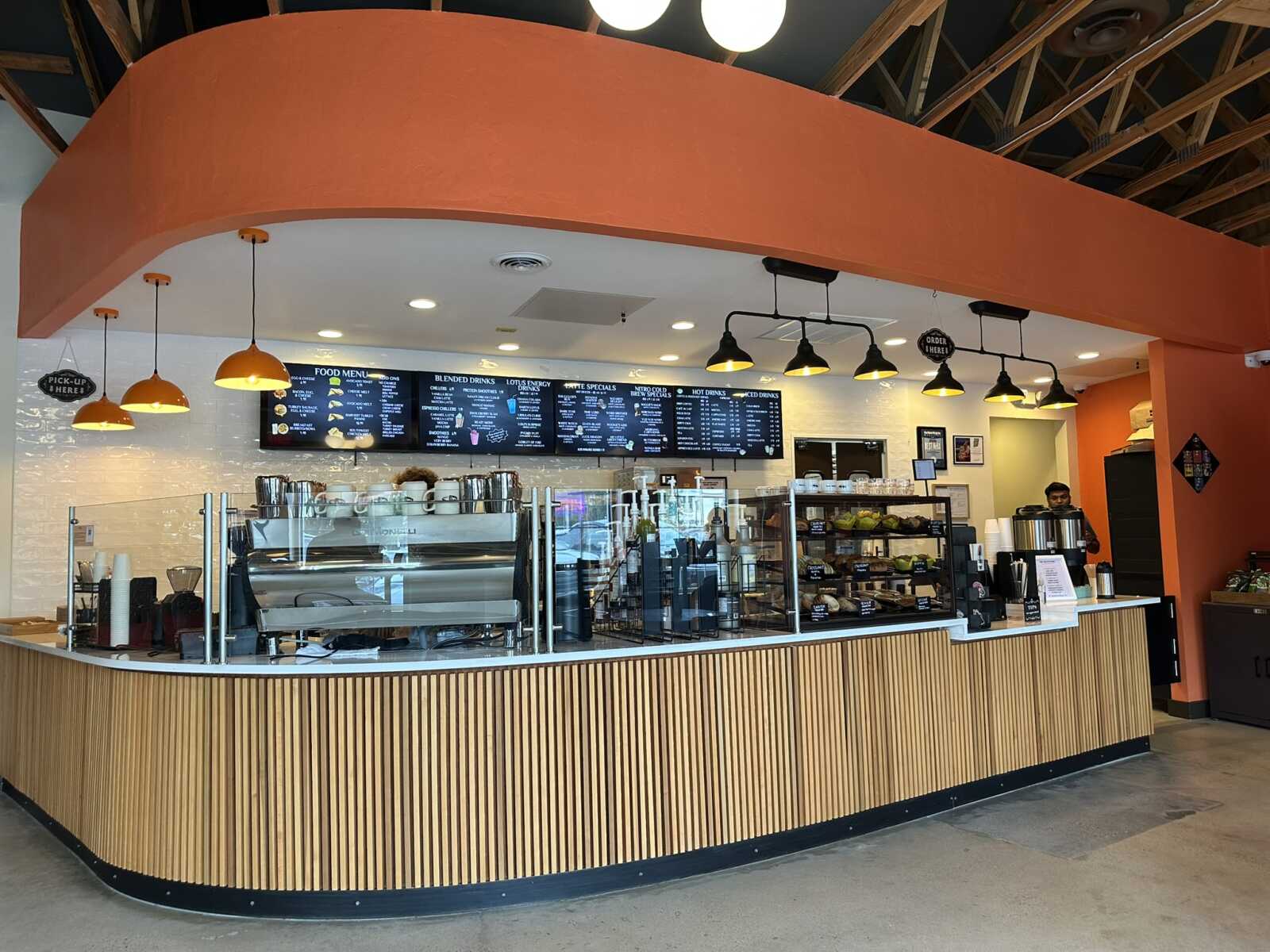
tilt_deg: +4.7
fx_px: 881
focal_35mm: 24
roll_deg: +0.7
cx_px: 635
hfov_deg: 71.6
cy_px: 476
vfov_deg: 56.8
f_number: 1.78
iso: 160
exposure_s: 1/120
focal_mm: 6.86
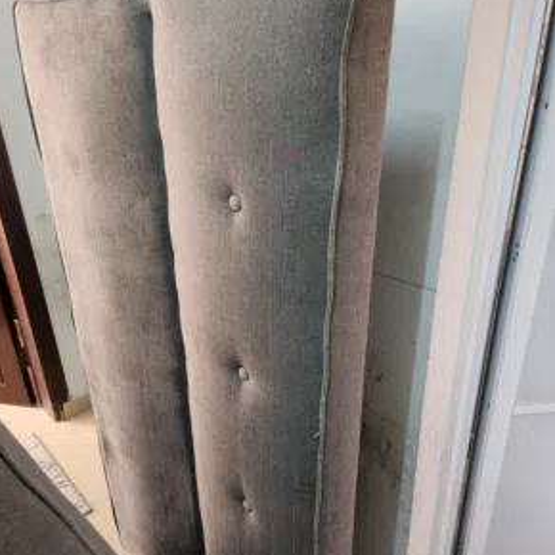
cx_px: 270
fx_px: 508
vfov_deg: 57.2
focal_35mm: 28
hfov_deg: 57.3
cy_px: 308
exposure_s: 1/33.3
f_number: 1.8
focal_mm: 5.4
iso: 500
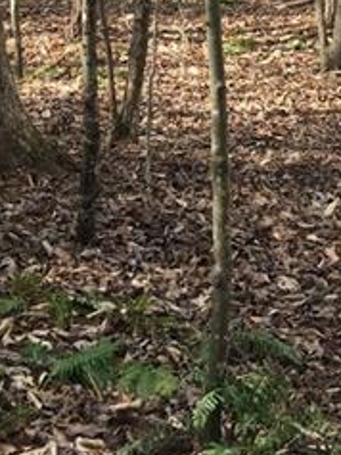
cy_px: -240
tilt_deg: -3.7
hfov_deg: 15.7
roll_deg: +0.4
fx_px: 1234
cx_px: 255
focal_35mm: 94
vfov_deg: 18.4
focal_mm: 4.15
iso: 25
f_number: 2.2
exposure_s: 1/208
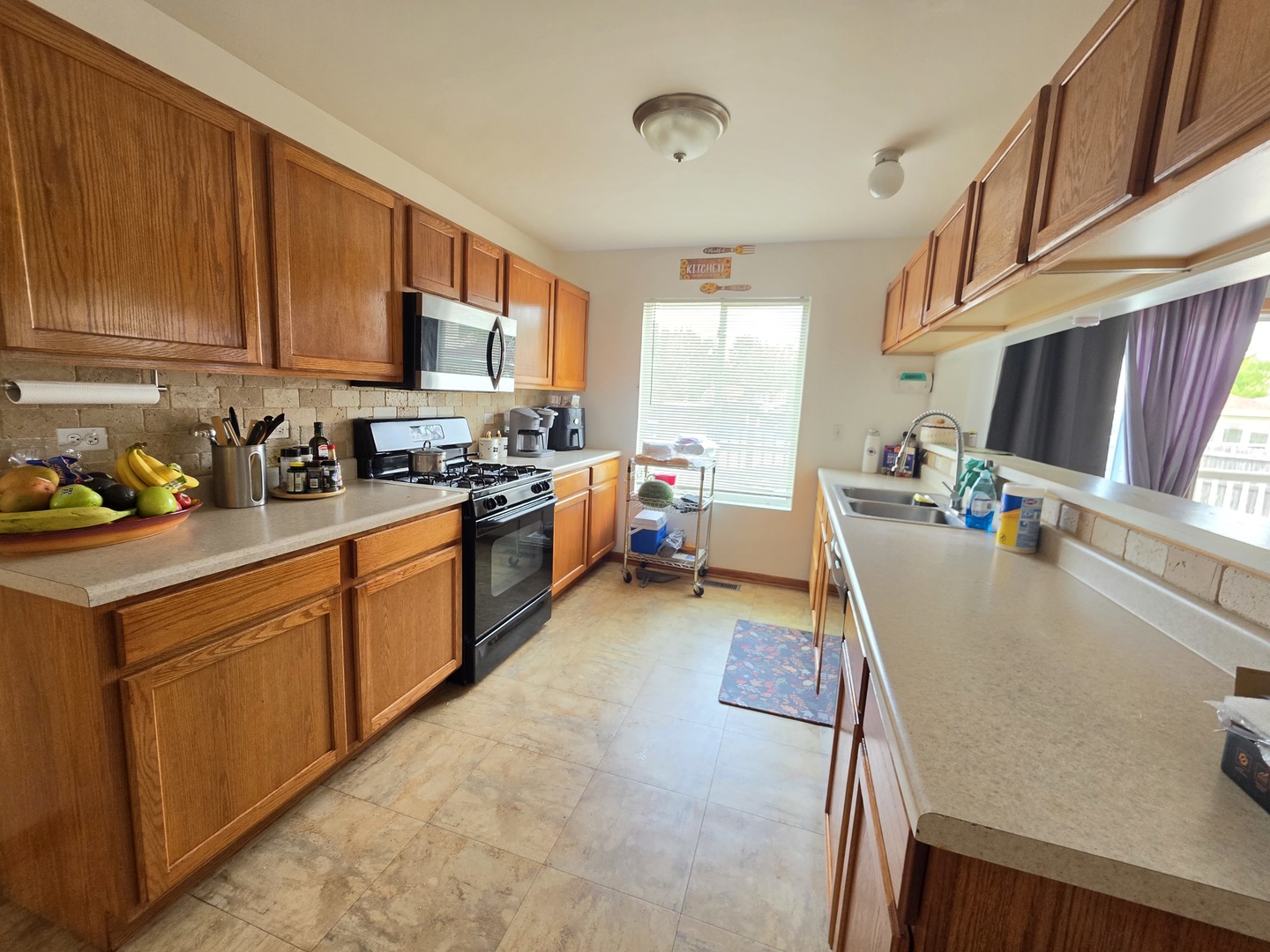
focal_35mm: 13
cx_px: 635
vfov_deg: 89.9
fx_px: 477
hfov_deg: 106.2
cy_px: 476
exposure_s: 1/120
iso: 200
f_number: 1.9
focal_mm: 2.2
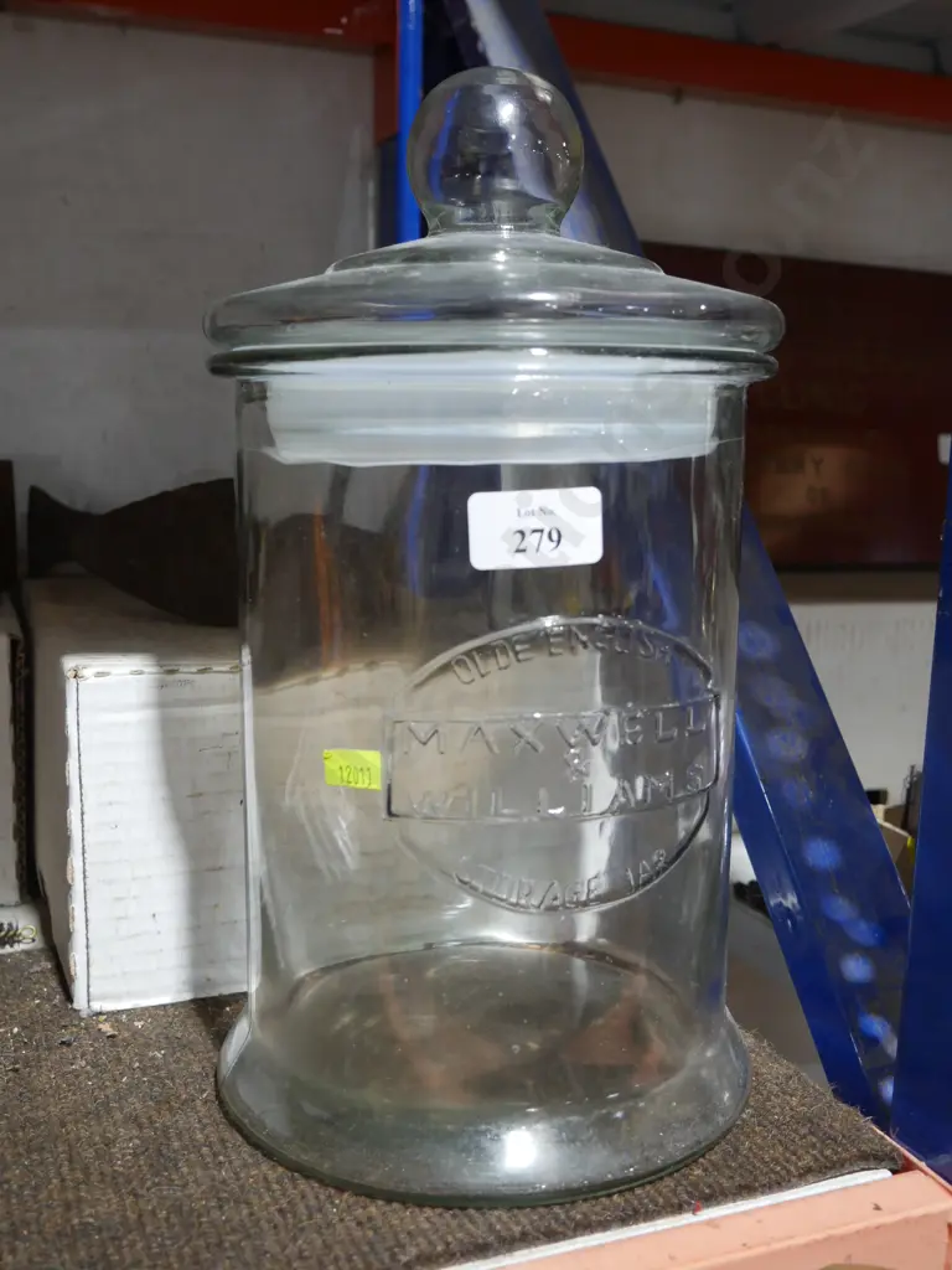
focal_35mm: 38
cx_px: 476
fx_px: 1393
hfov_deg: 37.7
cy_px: 635
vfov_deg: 49.0
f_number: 4.1
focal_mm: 19
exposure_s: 1/60
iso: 640
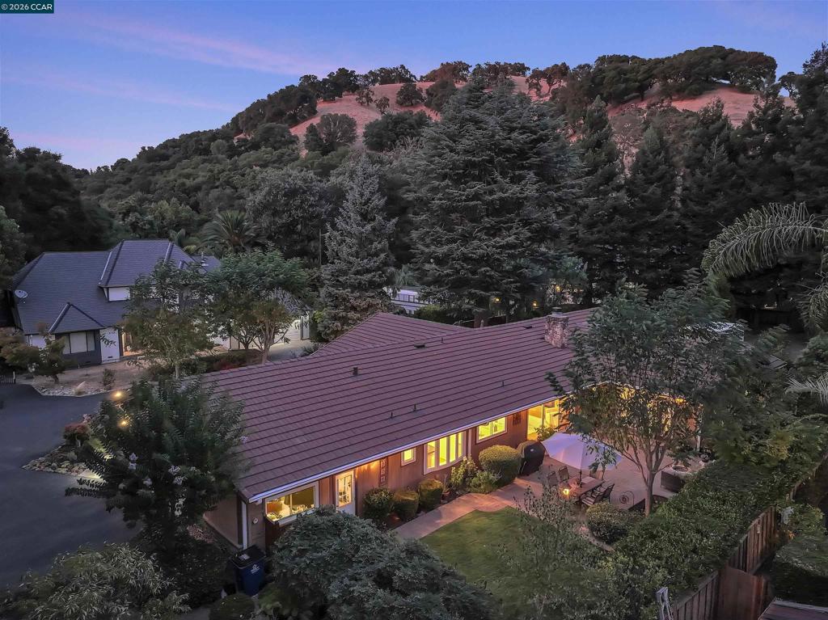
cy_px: 310
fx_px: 574
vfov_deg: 56.8
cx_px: 414
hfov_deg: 71.6
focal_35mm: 24
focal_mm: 12.29
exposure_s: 1/10
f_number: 2.8
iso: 630
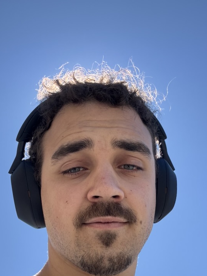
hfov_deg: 33.6
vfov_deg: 43.1
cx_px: 107
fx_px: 343
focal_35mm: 43
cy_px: 187
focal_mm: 2.69
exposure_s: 1/806
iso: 25
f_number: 1.9
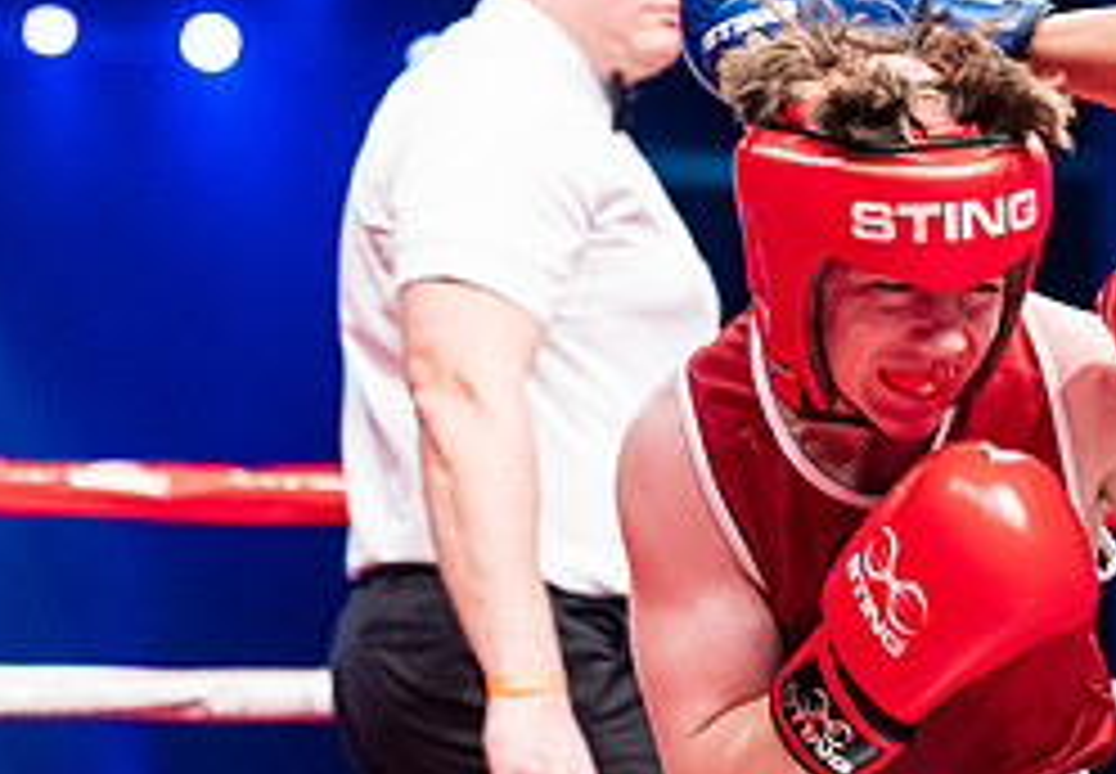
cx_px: 1486
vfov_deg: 8.0
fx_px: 5524
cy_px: 236
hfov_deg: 11.2
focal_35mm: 176
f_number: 2.5
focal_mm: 65
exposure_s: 1/1000
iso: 3200
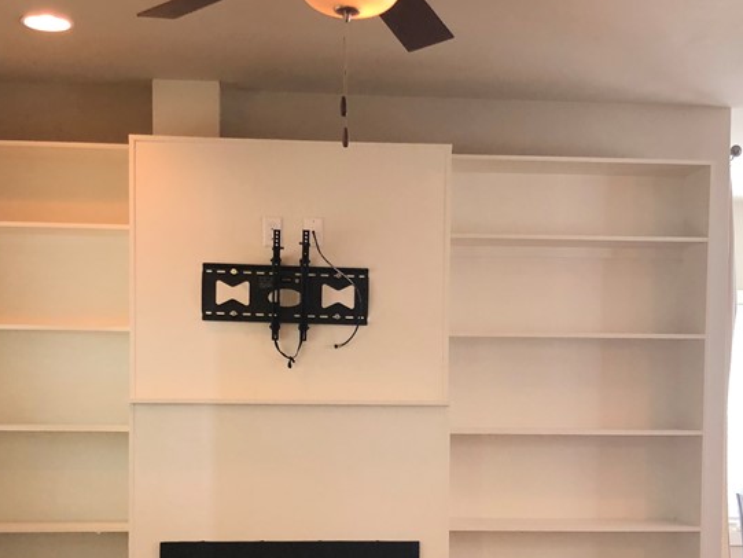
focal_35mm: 53
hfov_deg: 36.2
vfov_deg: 27.0
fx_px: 1138
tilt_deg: -1.2
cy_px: 440
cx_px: 358
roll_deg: -0.8
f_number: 1.8
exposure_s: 1/30
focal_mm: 4
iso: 25
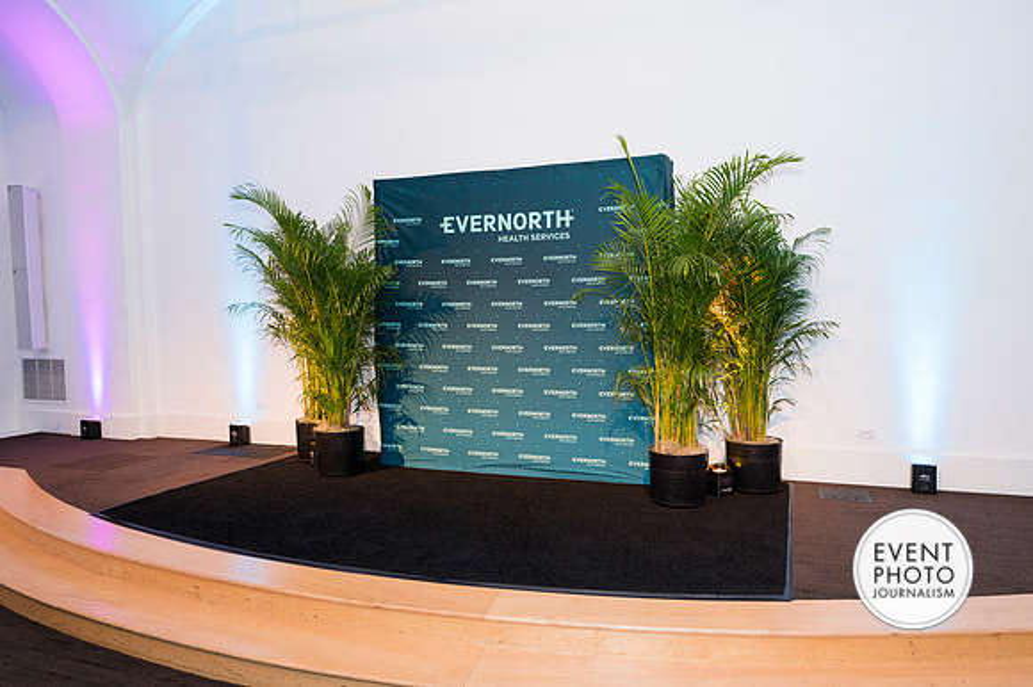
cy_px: 344
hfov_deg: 74.0
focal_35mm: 24
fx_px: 685
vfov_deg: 53.3
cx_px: 516
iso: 720
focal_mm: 23
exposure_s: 1/80
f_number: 4.5
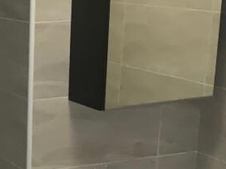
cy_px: 176
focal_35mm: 107
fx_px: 698
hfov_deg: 17.1
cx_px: -81
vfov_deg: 13.6
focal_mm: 3
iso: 250
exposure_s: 1/122
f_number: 1.8
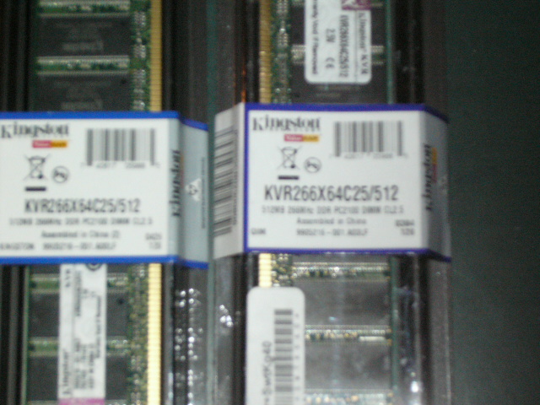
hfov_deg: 22.8
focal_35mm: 86
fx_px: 1342
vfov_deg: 17.2
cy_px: 202
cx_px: 270
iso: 400
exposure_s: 1/60
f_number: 4.6
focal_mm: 14.3
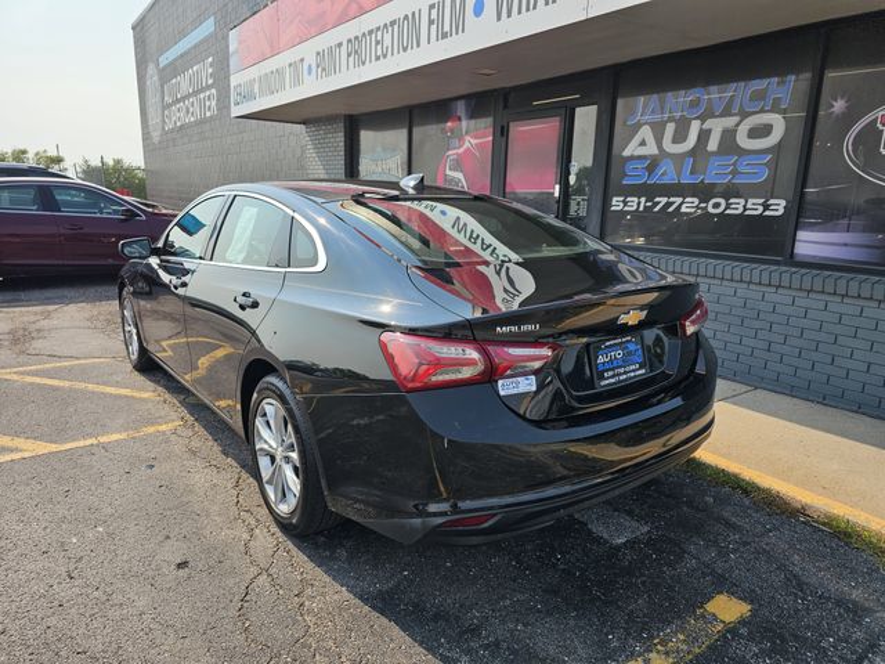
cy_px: 332
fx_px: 588
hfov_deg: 73.9
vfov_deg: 58.9
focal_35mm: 23
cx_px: 442
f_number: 1.7
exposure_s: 1/684
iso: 10
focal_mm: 6.3
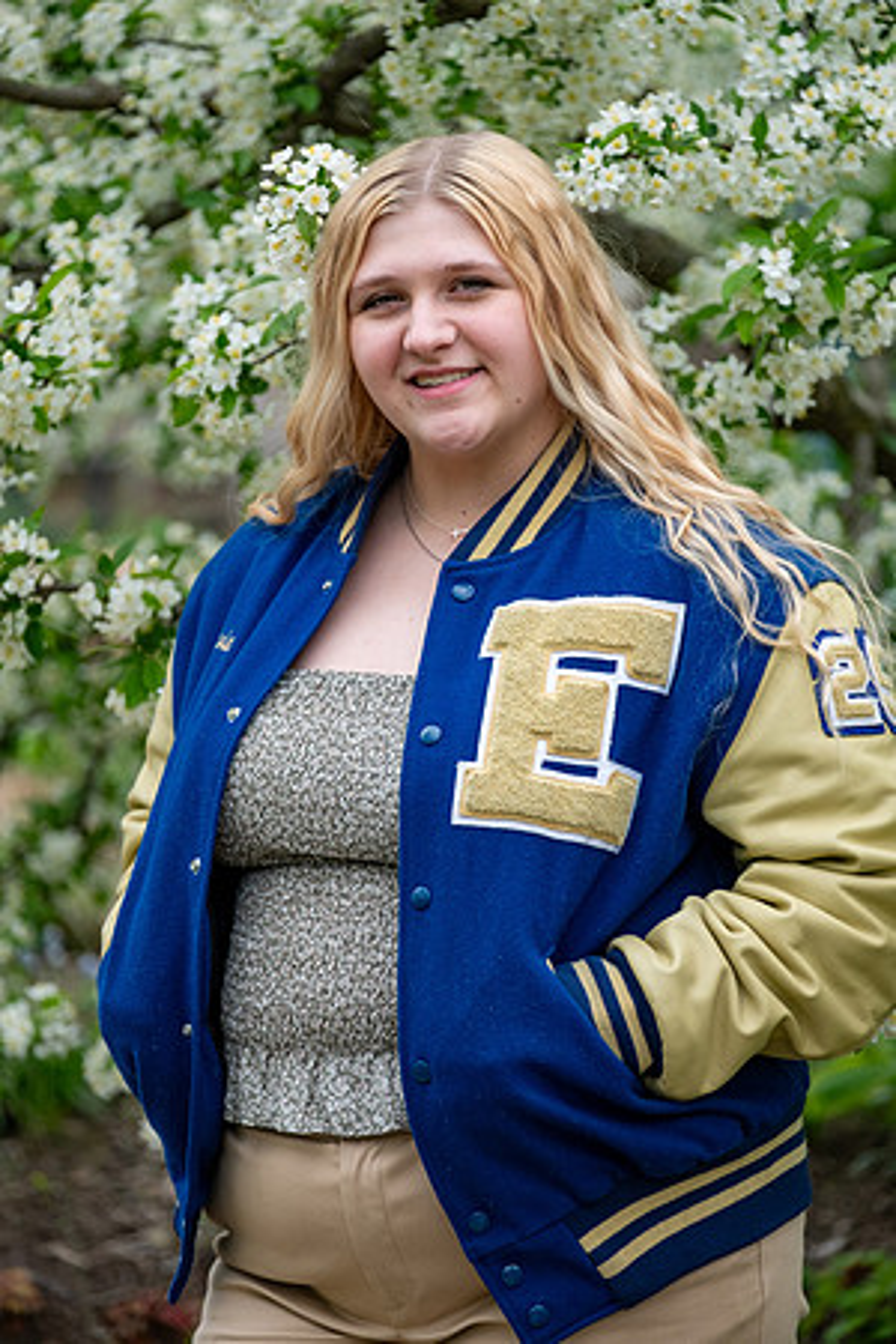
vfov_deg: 11.9
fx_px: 6458
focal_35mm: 173
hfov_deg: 7.9
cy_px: 672
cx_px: 448
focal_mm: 115
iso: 250
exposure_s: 1/500
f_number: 2.8
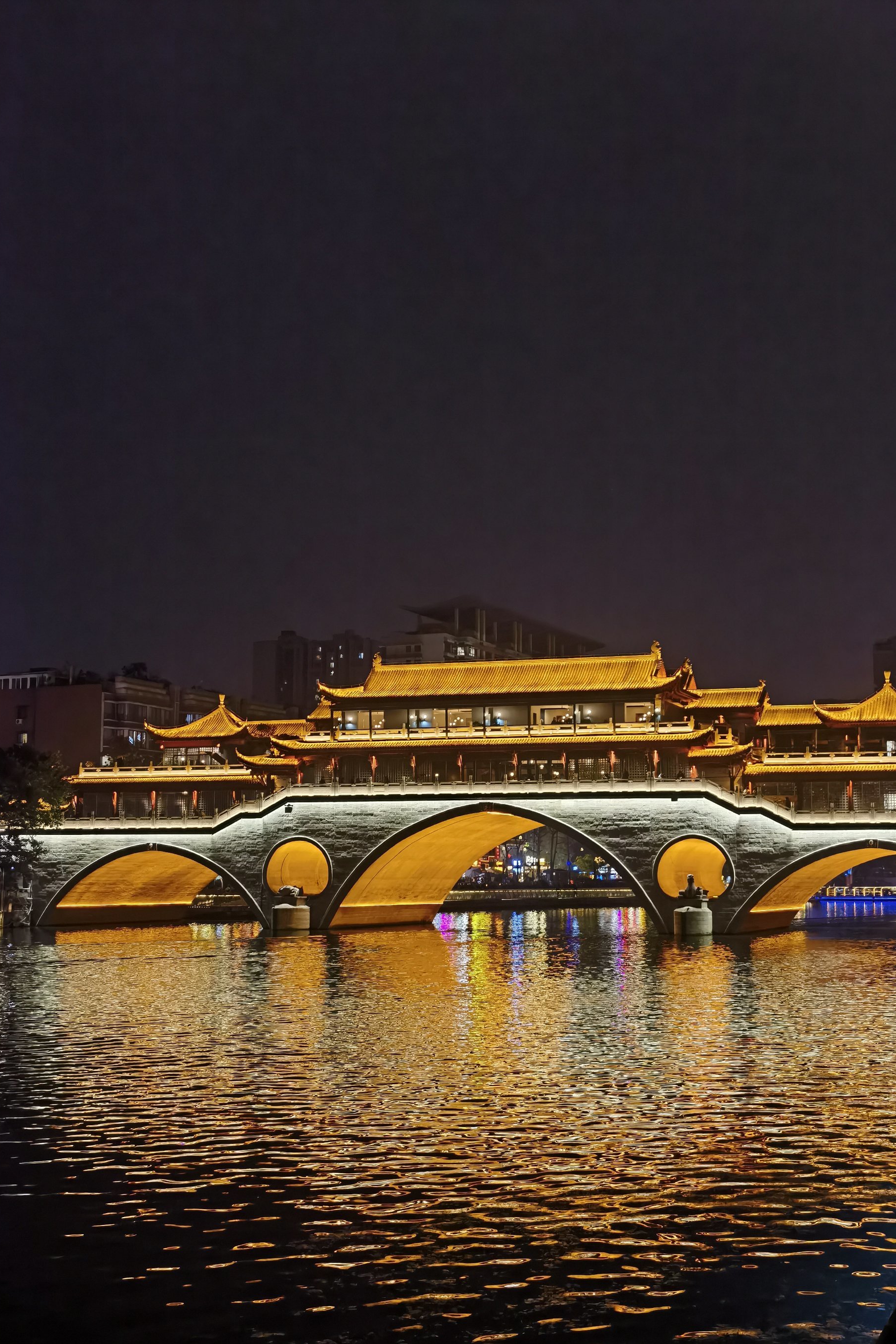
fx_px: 1792
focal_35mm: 48
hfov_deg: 28.1
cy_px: 672
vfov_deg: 41.1
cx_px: 483
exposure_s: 1/50
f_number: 1.9
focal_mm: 6.67
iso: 250
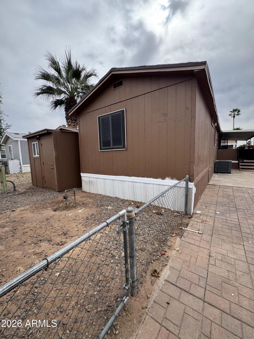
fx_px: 137
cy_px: 170
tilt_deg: -7.9
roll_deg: +1.7
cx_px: 127
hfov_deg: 85.7
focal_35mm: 14
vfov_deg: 102.1
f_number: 2.2
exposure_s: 1/749
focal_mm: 2.22
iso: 40
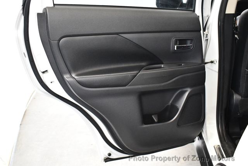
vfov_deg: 32.0
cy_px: 83
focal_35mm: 42
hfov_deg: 46.4
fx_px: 290
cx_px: 124
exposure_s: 1/80
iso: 3200
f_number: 3.8
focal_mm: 21
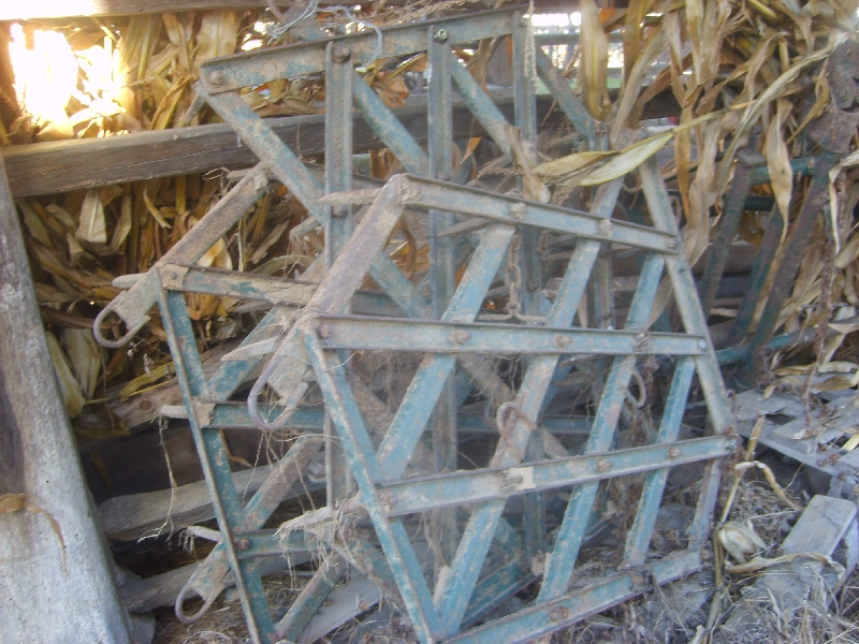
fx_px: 869
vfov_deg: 40.7
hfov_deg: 52.6
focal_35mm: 35
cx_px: 430
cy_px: 322
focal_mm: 5.8
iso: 82
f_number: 2.8
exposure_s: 1/30
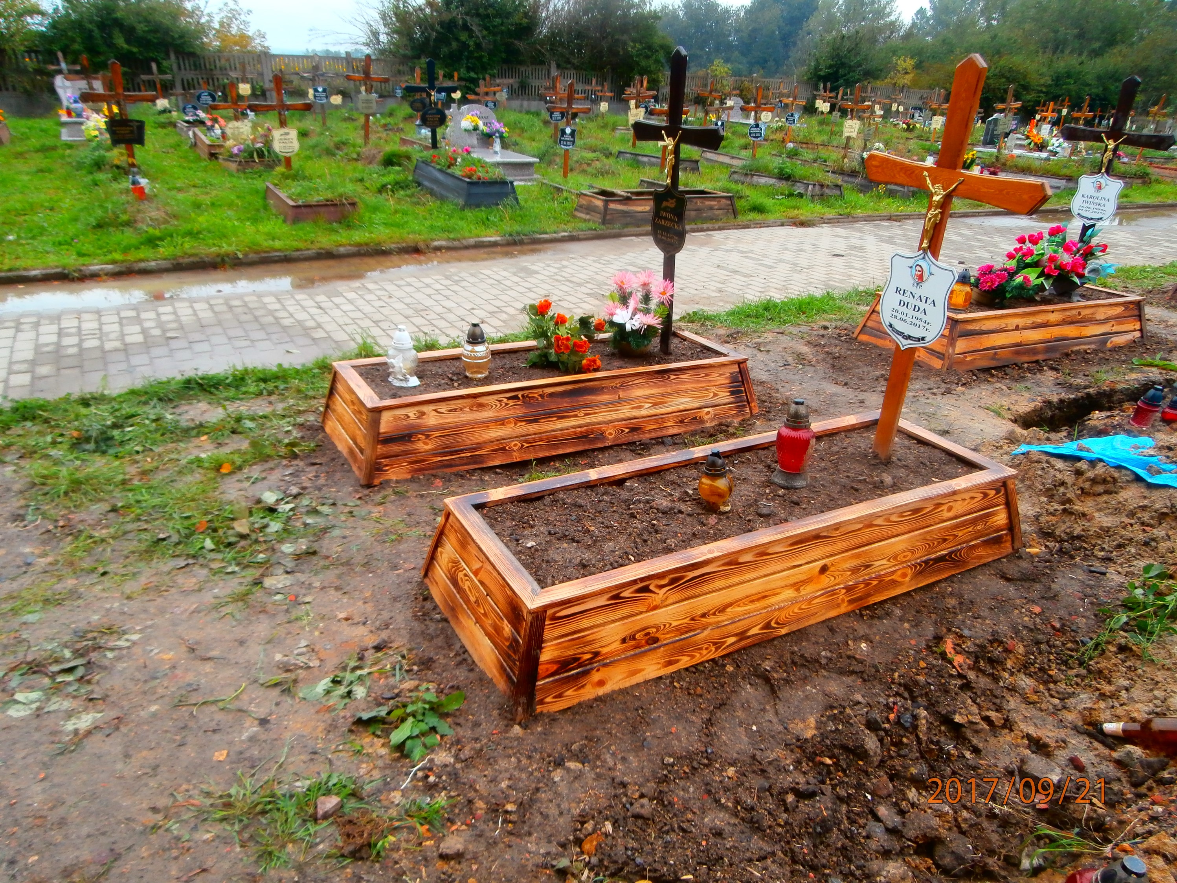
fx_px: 816
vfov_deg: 56.8
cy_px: 442
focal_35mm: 24
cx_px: 588
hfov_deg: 71.6
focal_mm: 4.2
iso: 100
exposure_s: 1/200
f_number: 3
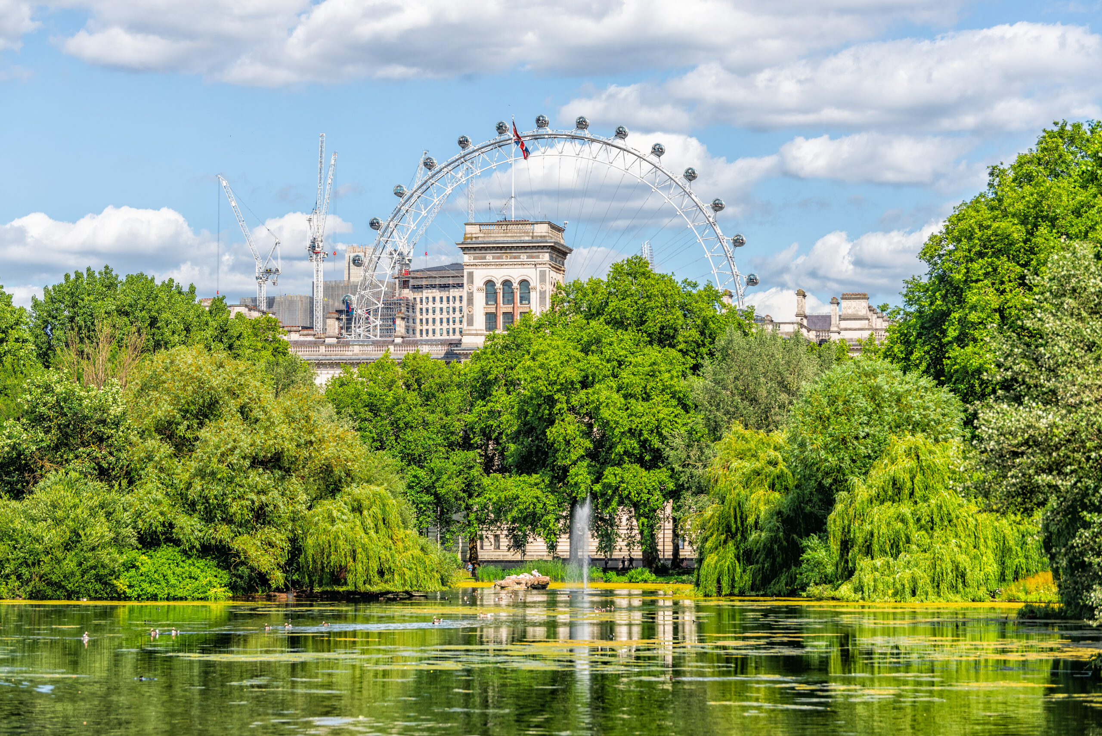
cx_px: 551
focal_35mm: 110
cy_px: 368
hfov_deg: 18.6
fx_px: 3368
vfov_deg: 12.5
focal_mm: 110
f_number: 4
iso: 100
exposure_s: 1/1250
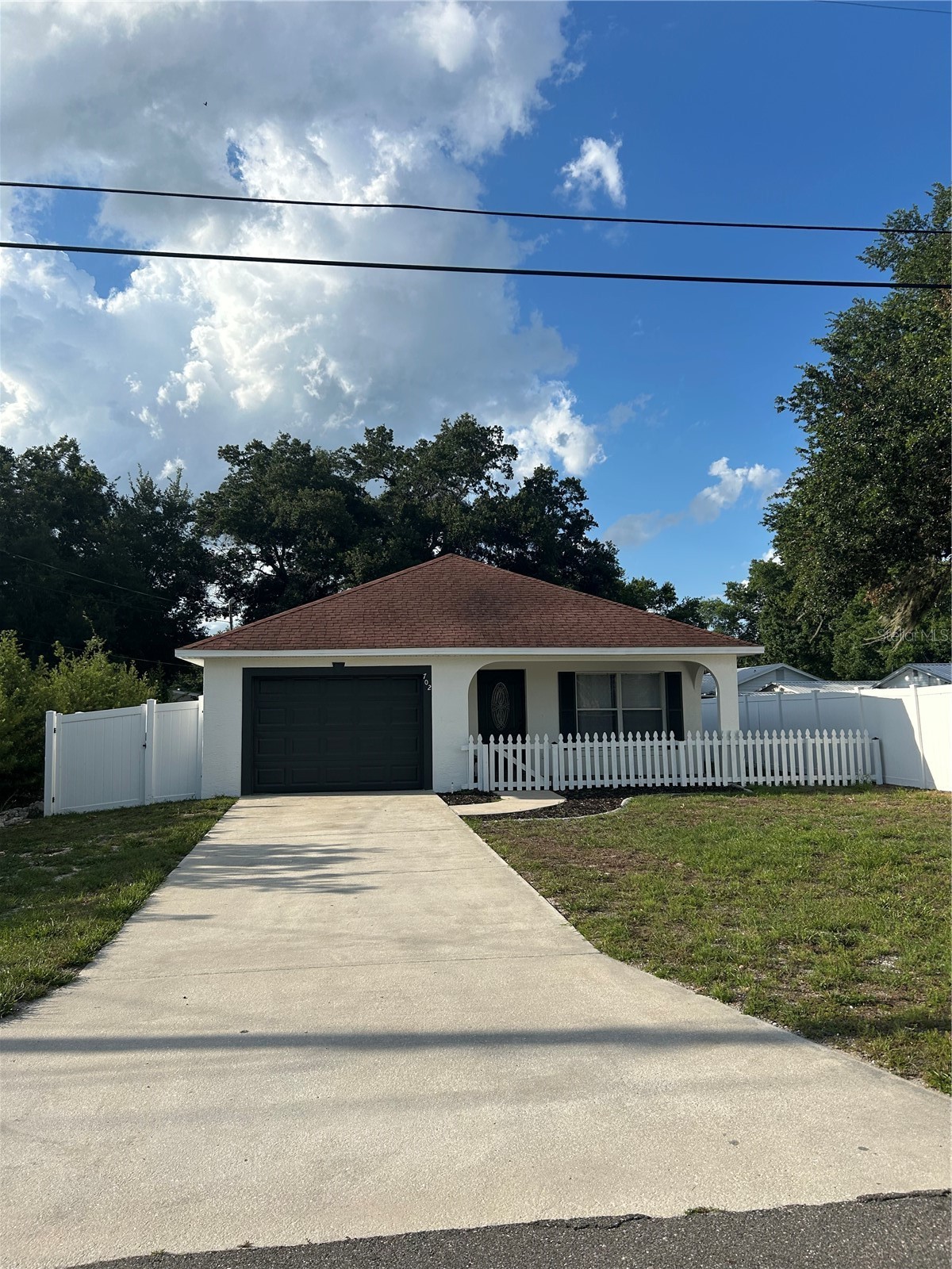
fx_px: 953
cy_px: 634
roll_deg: +0.4
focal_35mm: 26
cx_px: 476
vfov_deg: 67.3
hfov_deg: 53.1
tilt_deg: +6.2
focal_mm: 5.7
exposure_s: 1/5076
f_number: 1.5
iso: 50
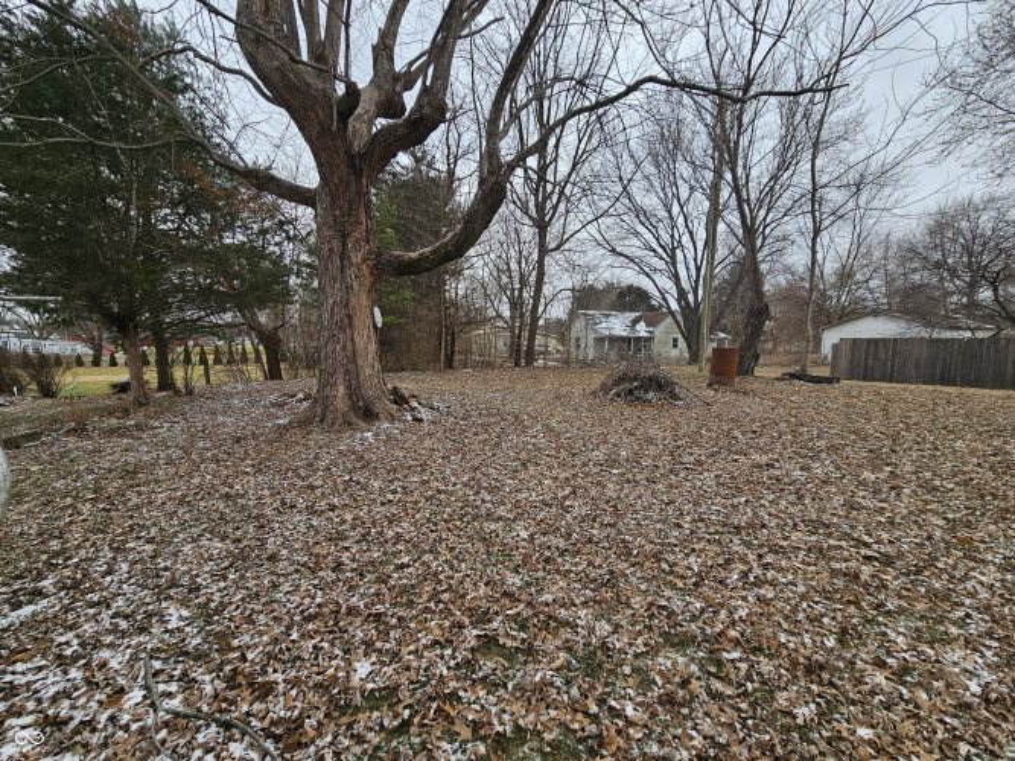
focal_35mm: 13
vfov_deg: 89.9
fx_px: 381
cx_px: 508
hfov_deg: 106.2
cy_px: 380
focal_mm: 2.2
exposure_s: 1/360
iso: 50
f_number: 2.2
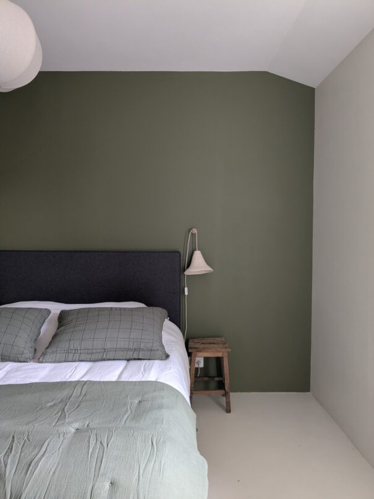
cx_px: 187
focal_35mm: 27
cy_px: 250
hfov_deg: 51.4
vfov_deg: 65.3
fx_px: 389
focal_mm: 4.38
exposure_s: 1/33.3
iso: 113
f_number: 1.73
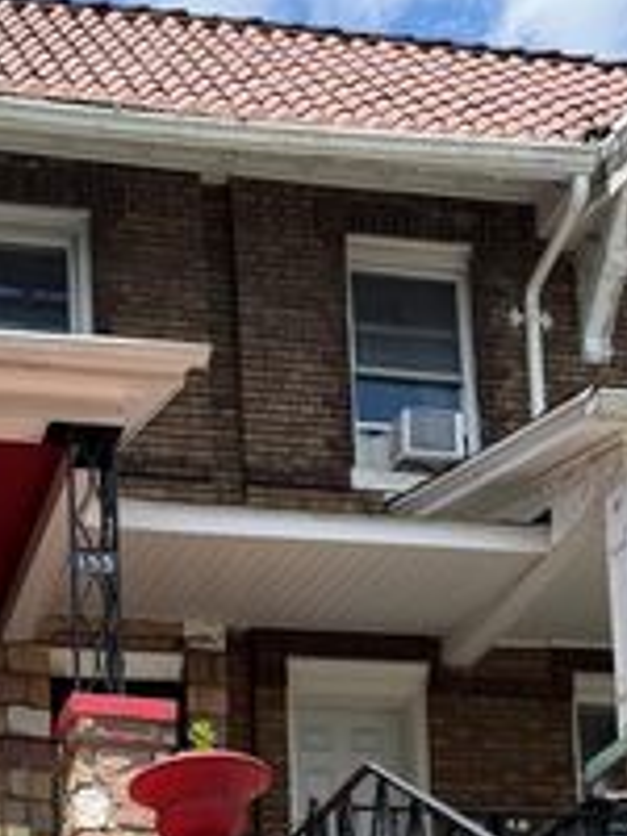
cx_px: -42
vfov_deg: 20.6
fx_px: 1932
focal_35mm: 80
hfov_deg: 17.9
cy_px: 1277
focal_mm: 6.76
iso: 80
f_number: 1.78
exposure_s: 1/2370
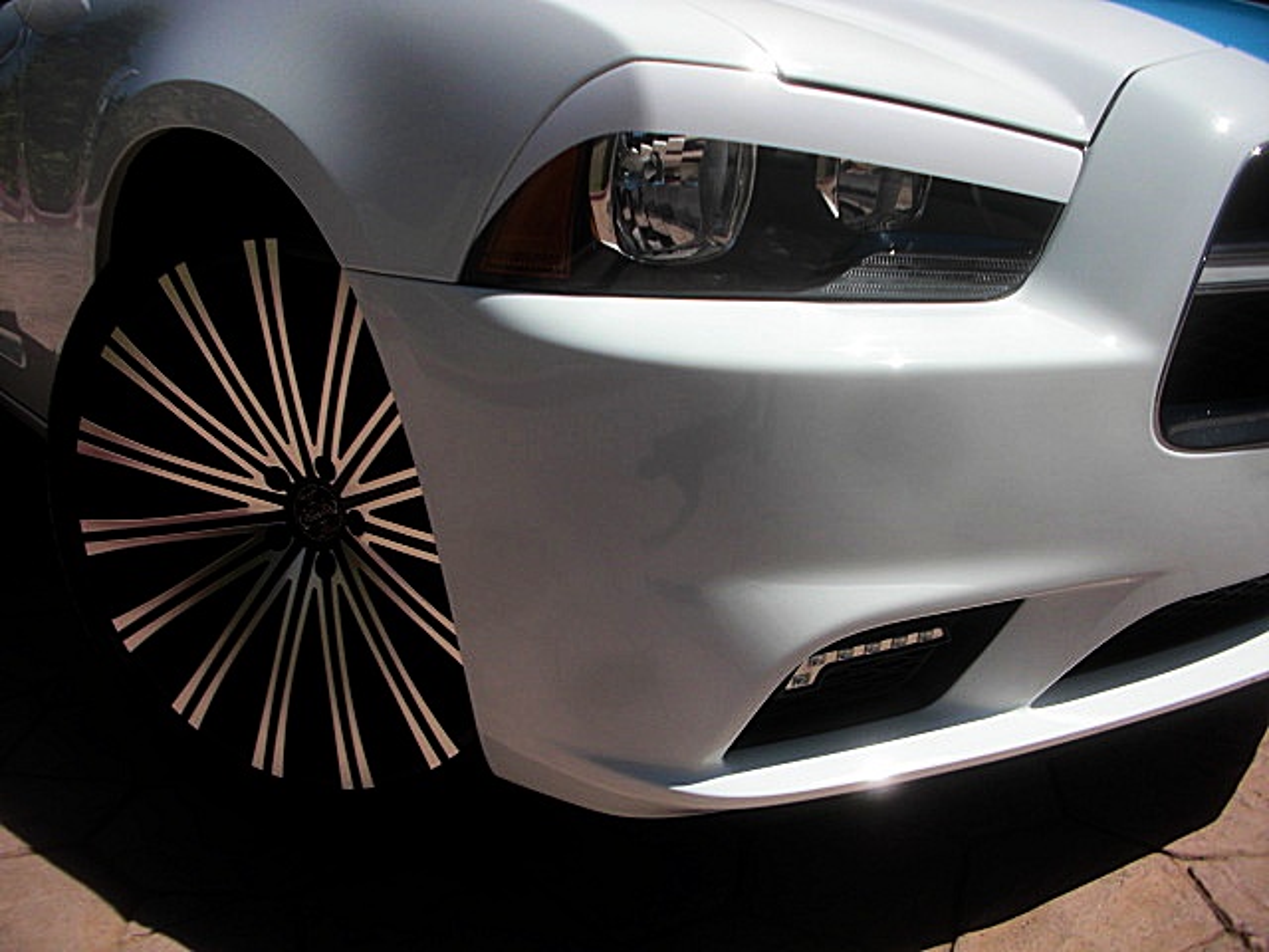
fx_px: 1320
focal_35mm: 36
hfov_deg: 51.4
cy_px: 476
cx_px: 634
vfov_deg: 39.7
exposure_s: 1/250
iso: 50
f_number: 7.9
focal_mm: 6.3
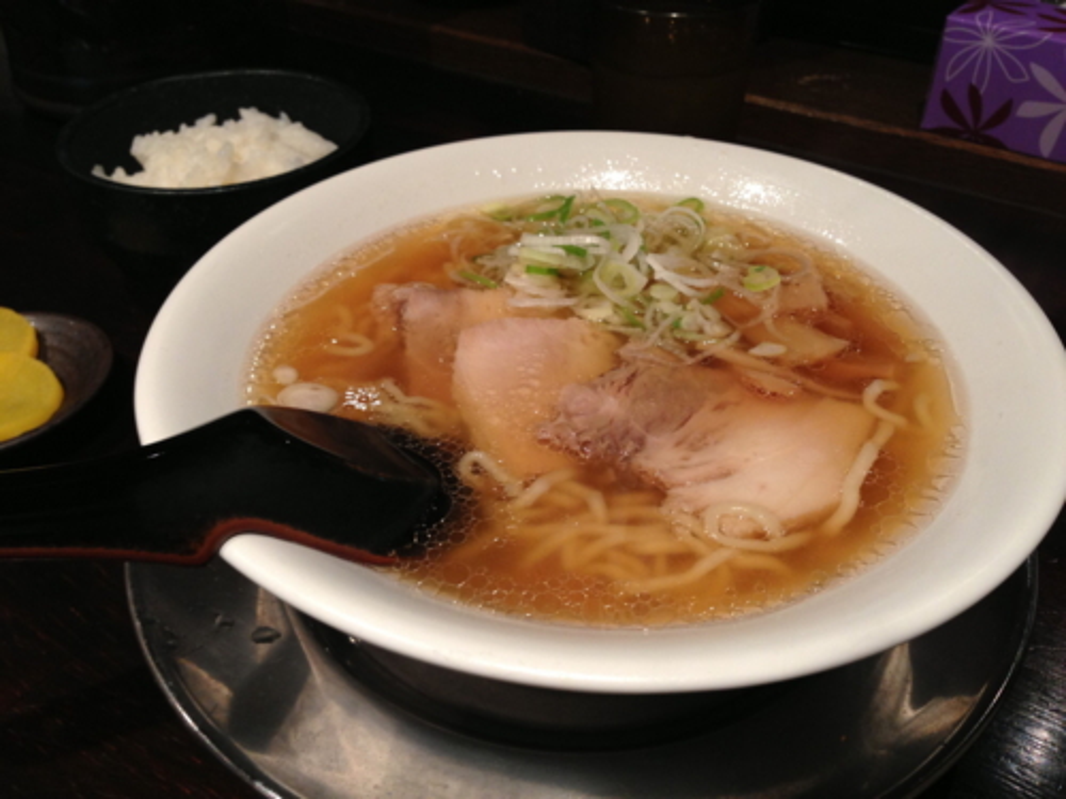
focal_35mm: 33
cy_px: 400
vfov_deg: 42.9
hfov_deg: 55.4
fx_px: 1016
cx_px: 533
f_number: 2.4
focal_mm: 4.13
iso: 100
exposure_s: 1/20
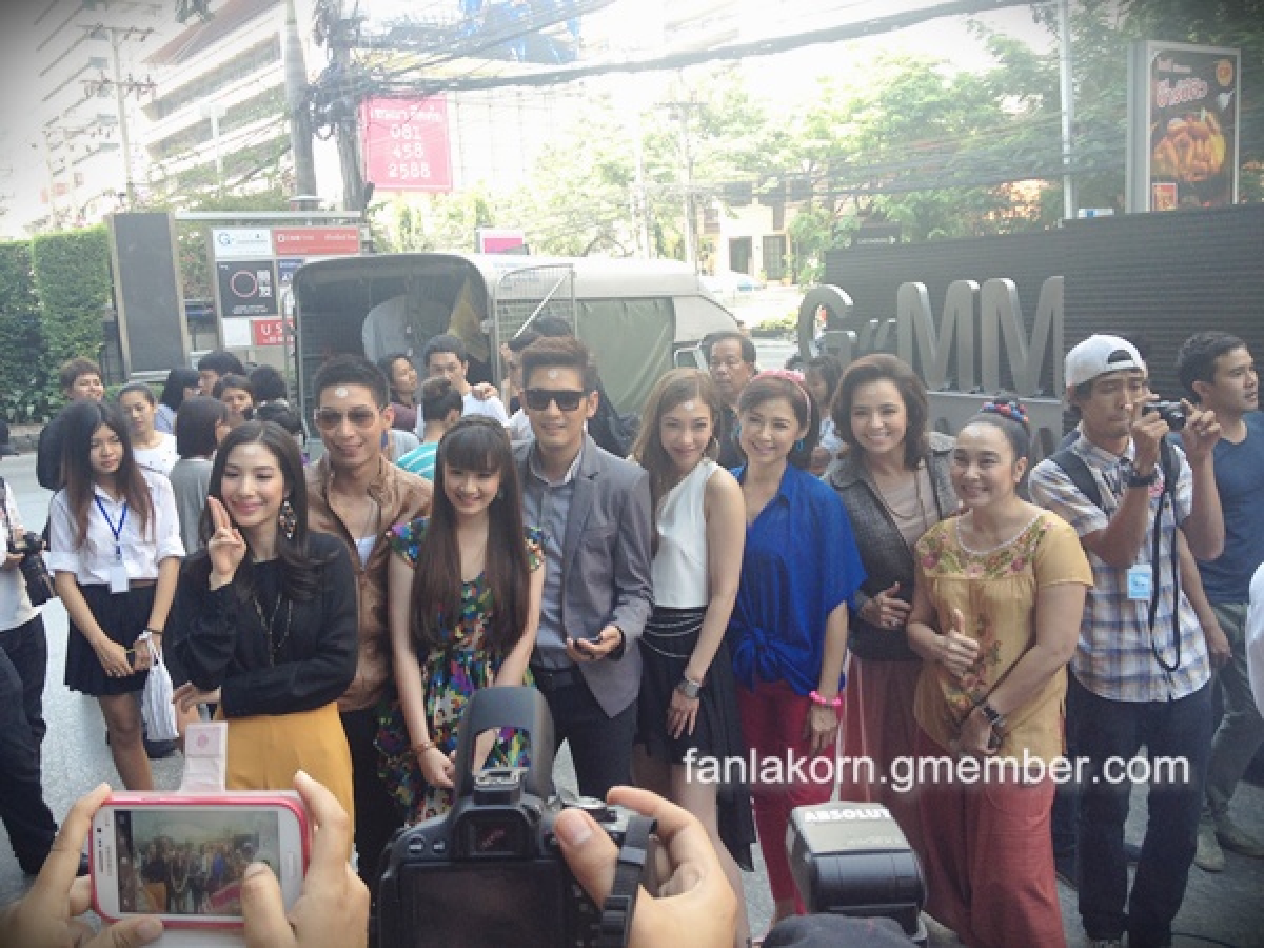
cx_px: 632
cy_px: 474
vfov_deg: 40.7
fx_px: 1278
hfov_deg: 52.6
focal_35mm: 35
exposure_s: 1/120
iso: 50
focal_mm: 4.28
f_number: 2.4
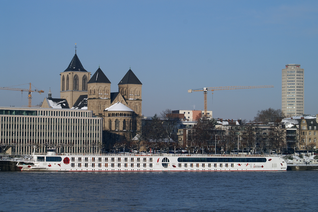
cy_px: 106
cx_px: 159
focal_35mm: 128
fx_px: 1125
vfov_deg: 10.7
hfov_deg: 16.1
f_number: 10
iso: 100
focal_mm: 85
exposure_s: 1/400
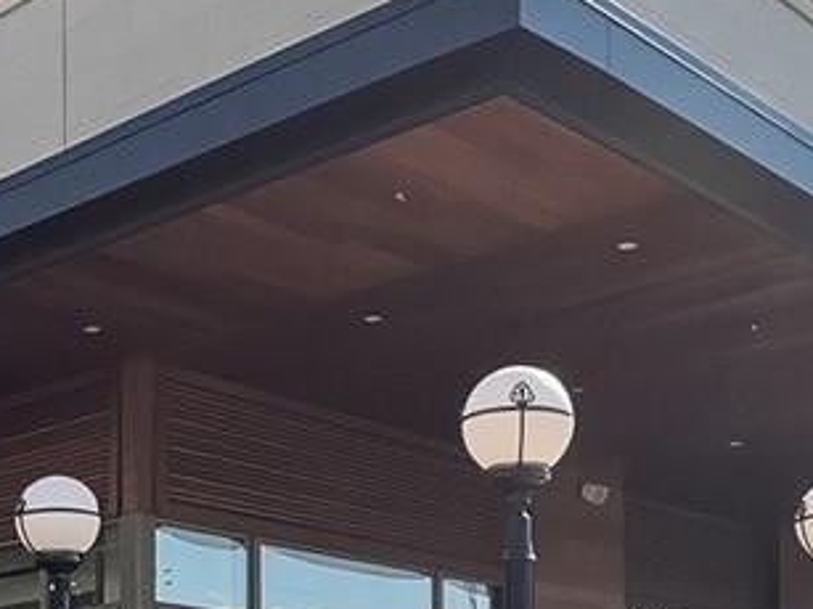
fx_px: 1714
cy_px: 837
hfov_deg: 26.5
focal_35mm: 73
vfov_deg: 18.5
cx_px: 265
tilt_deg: +1.7
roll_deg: +0.0
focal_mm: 2.2
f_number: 2.2
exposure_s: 1/651
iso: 20
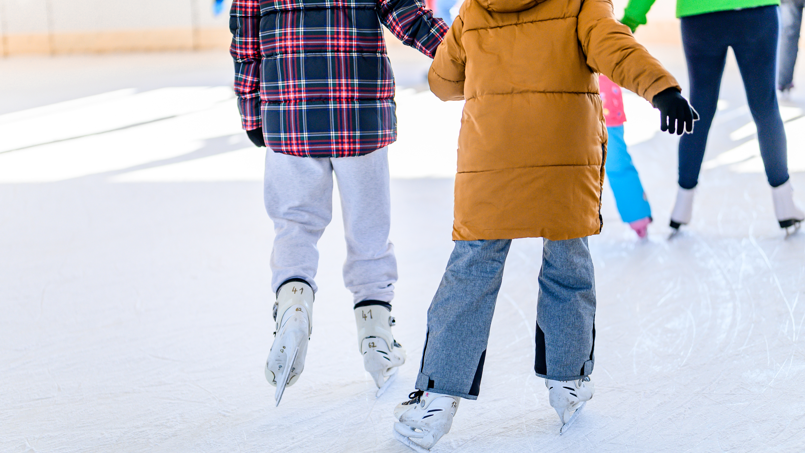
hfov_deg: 23.7
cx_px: 402
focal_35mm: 90
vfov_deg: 13.4
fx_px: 1921
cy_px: 248
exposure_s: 1/1600
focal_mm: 85
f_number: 1.8
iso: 360
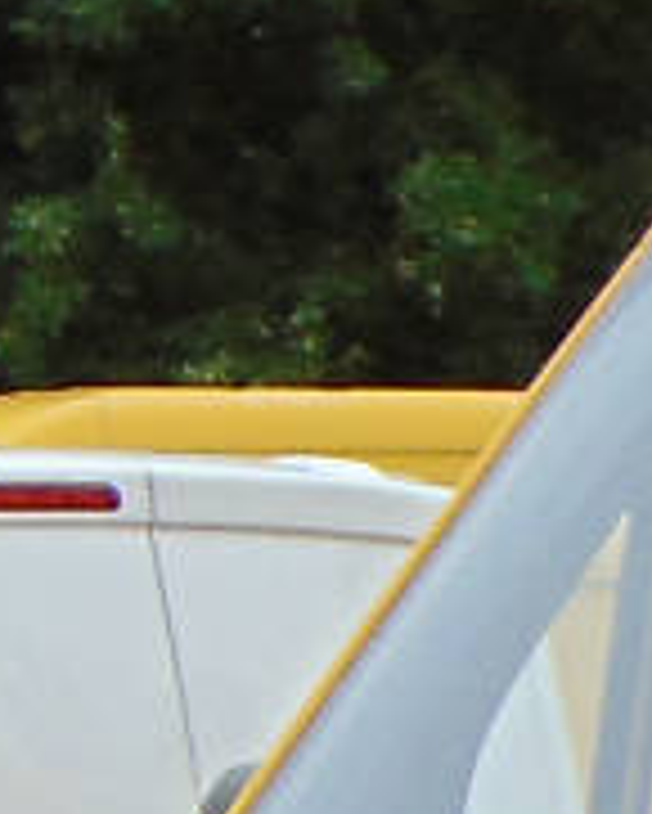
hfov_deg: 3.5
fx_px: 10411
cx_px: 1844
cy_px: 1165
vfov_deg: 4.5
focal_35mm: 432
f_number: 3.5
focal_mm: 9
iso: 80
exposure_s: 1/125
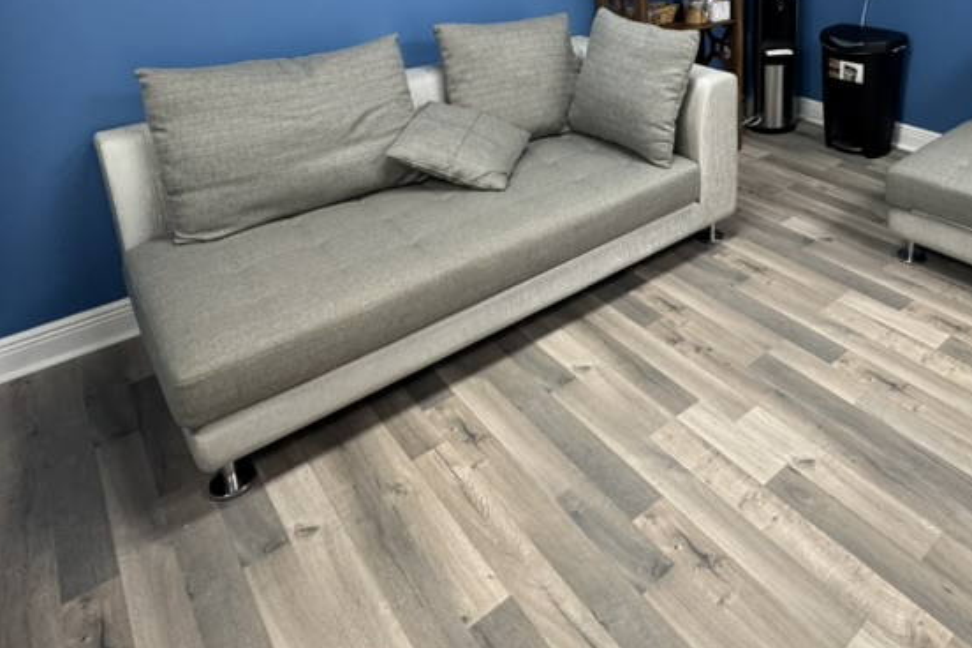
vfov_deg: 43.2
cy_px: 46
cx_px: 703
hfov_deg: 64.2
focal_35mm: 27
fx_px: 729
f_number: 2.2
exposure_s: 1/60
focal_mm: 2.22
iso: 250
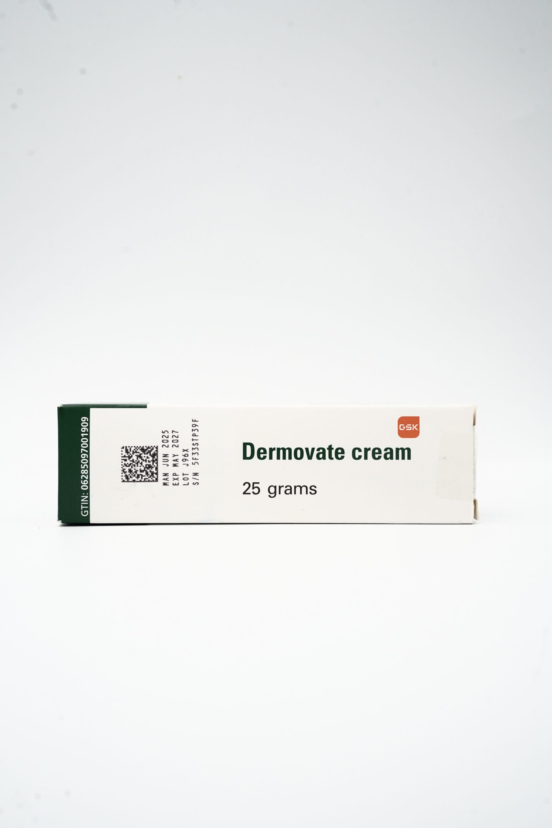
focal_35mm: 50
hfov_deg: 27.0
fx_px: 1147
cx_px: 276
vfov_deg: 39.7
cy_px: 414
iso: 1250
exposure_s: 1/200
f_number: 10
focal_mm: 49.9
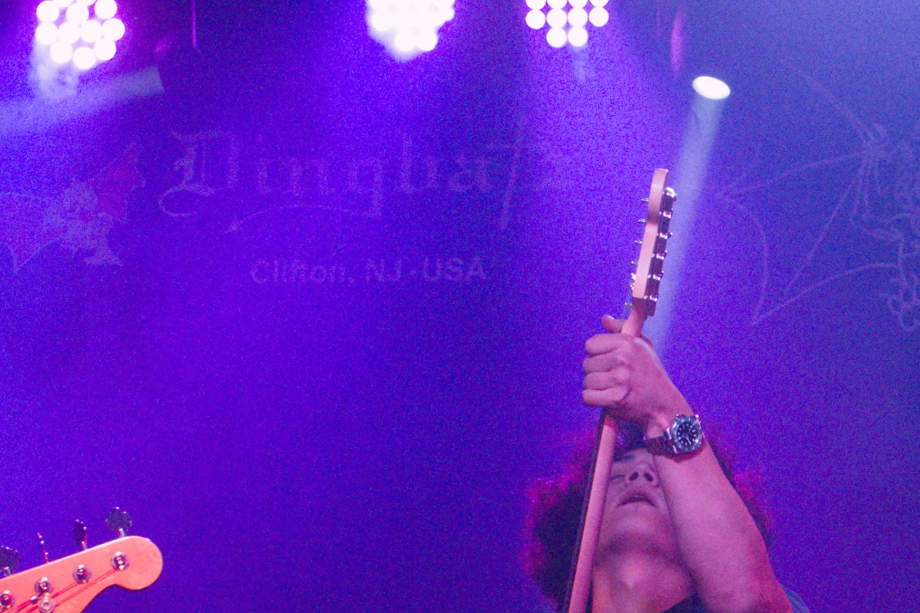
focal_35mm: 155
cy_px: 694
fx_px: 3958
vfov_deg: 8.8
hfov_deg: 13.0
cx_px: 969
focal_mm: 26.5
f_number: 4.5
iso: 2000
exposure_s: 1/200
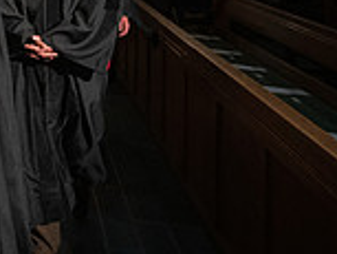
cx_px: -62
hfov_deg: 31.7
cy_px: -80
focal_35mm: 51
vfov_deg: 24.7
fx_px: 497
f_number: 4
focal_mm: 14
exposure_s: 1/200
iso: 4000
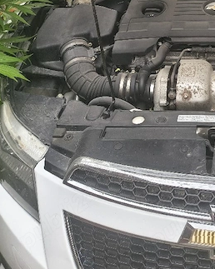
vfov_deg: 29.2
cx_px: 236
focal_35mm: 58
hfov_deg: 24.5
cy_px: -32
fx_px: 462
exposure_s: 1/123
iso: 100
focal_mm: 5.56
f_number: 1.8
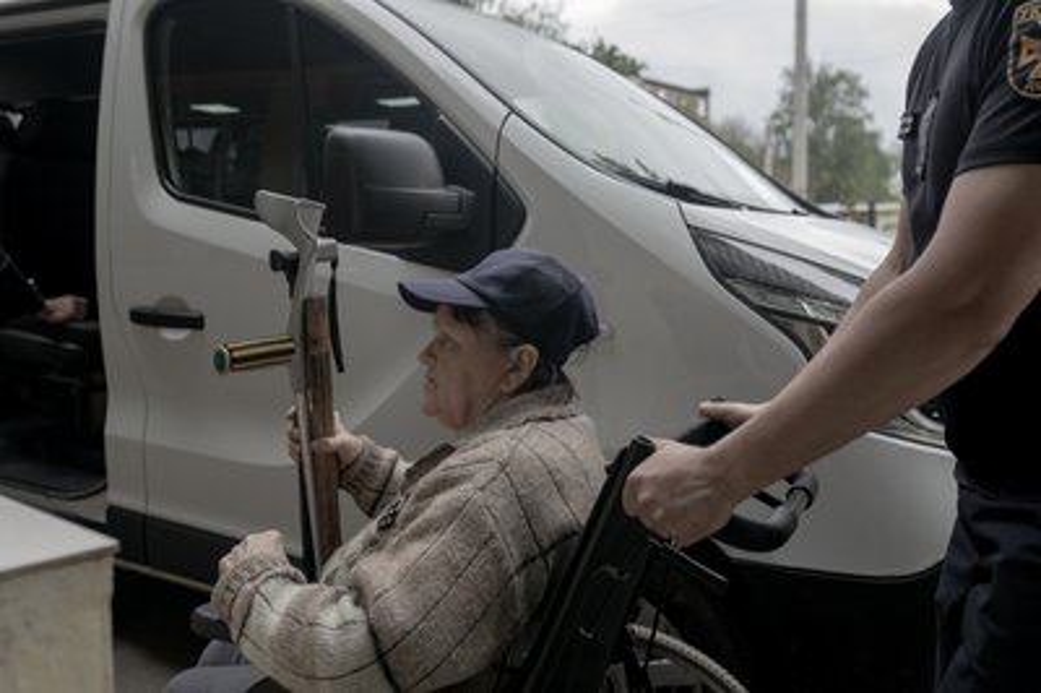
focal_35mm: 35
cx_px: 520
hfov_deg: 54.5
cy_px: 346
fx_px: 1011
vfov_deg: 37.8
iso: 640
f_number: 4
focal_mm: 35
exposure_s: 1/400
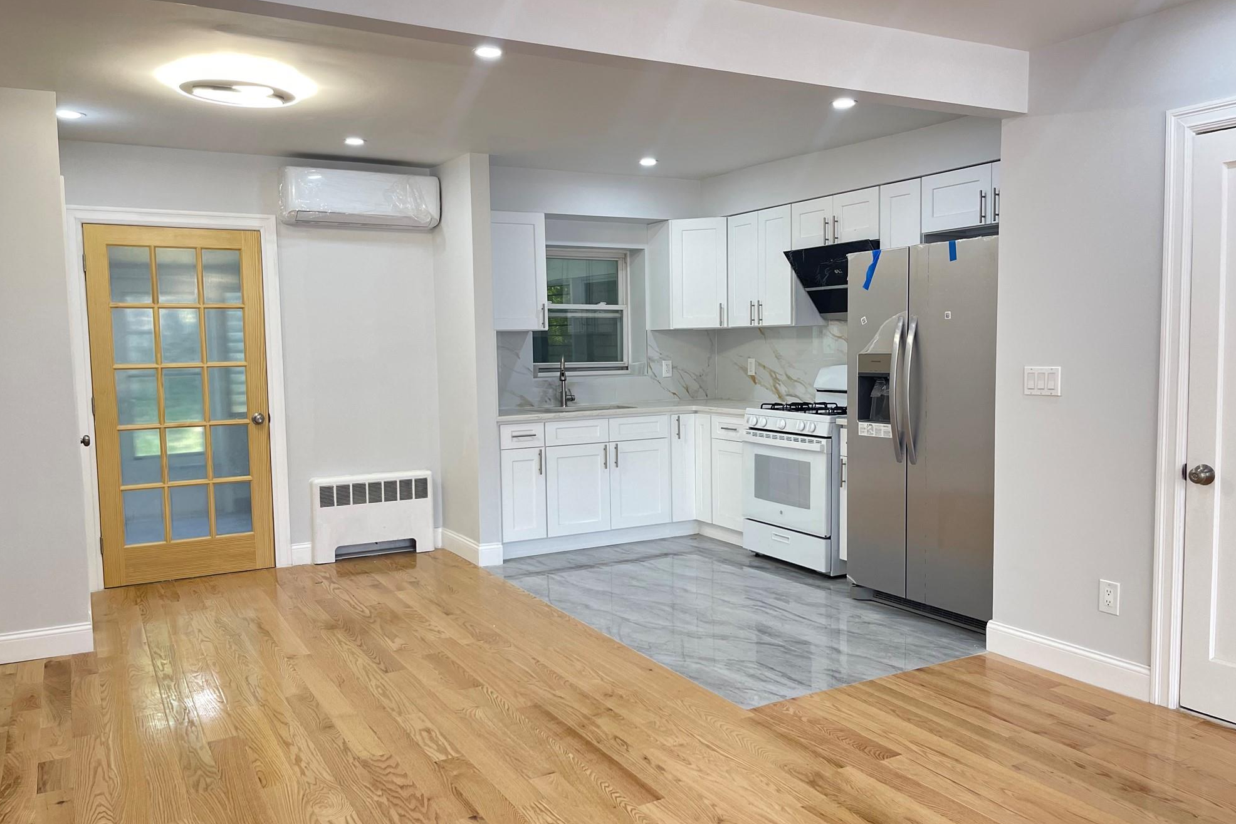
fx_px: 927
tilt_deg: -5.3
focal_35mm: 27
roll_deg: +1.4
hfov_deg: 67.4
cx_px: 618
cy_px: 419
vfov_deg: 47.9
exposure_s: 1/121
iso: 125
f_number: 1.6
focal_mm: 5.1
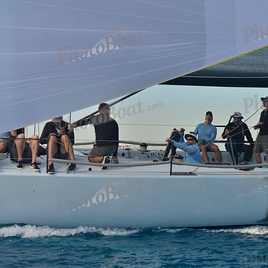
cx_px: 204
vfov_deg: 17.7
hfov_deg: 17.6
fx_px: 858
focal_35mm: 98
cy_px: 144
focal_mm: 70
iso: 200
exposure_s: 1/800
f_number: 5
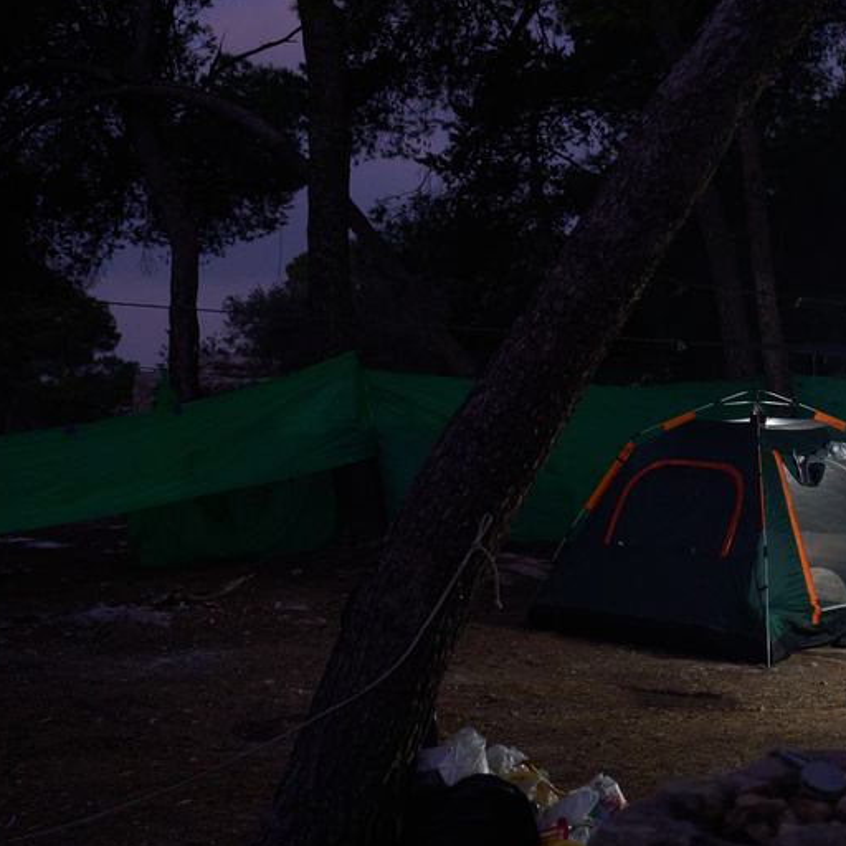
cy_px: 292
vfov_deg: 23.6
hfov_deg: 23.2
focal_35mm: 73
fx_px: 2018
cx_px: 722
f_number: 2.8
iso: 4000
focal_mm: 43
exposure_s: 1/80
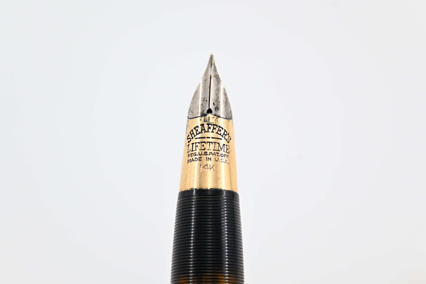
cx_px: 213
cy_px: 142
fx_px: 887
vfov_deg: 18.2
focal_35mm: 75
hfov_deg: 27.0
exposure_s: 1/500
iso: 800
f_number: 4.5
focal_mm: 50
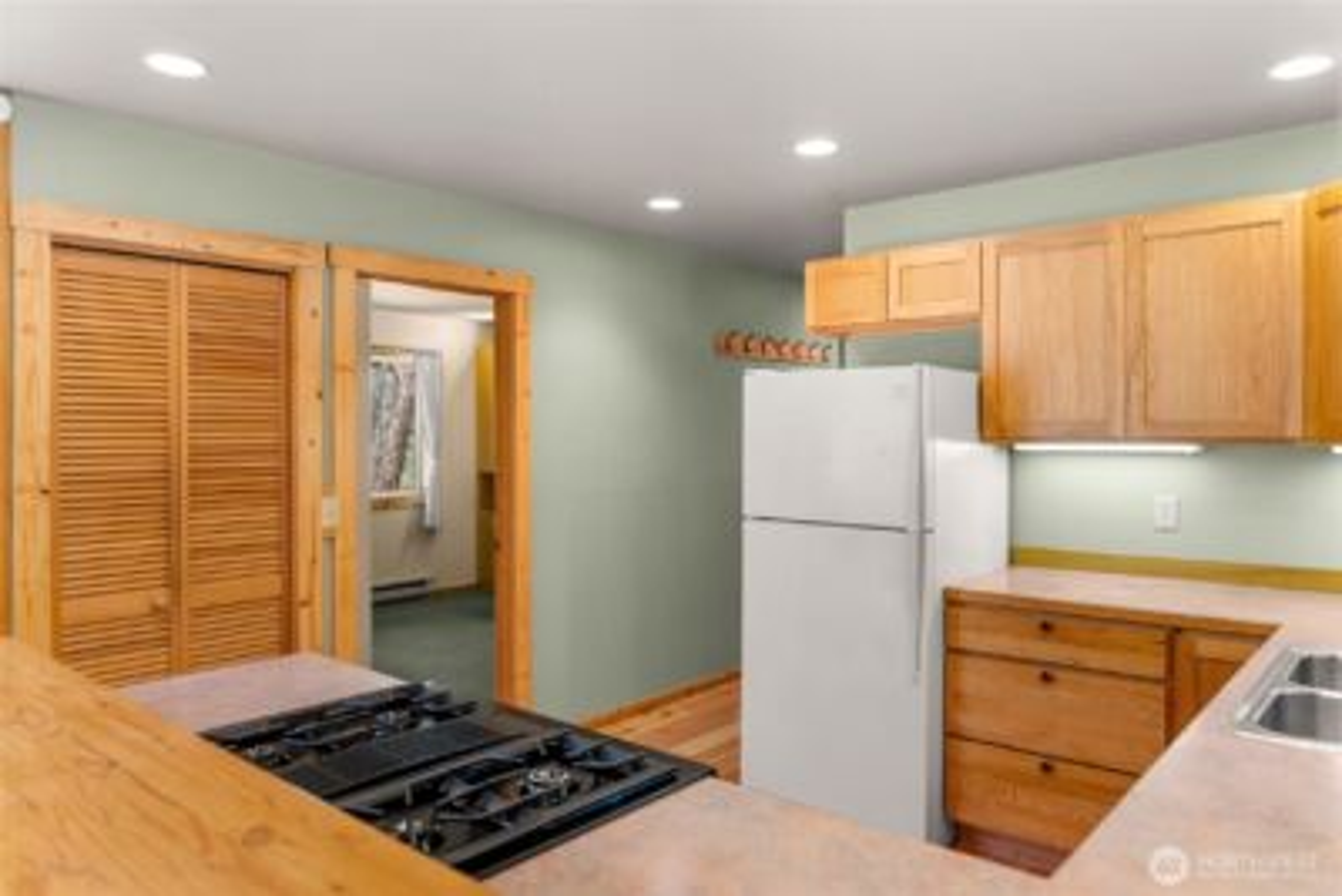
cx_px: 671
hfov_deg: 73.7
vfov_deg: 53.2
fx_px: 895
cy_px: 448
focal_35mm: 24
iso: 400
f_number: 2.8
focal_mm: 24
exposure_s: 1/15
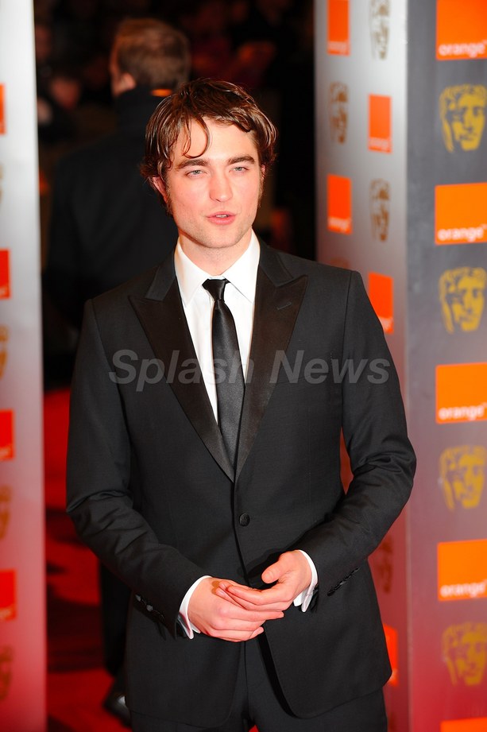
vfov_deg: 13.7
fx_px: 3047
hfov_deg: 9.1
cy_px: 366
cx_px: 244
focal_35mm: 150
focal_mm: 150
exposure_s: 1/160
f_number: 5.6
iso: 400
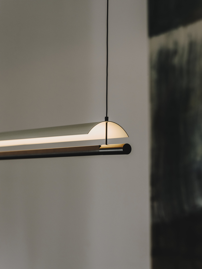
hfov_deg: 17.0
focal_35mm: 87
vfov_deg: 22.5
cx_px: 101
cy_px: 134
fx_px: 677
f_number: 7.1
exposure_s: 1/170
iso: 800
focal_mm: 110
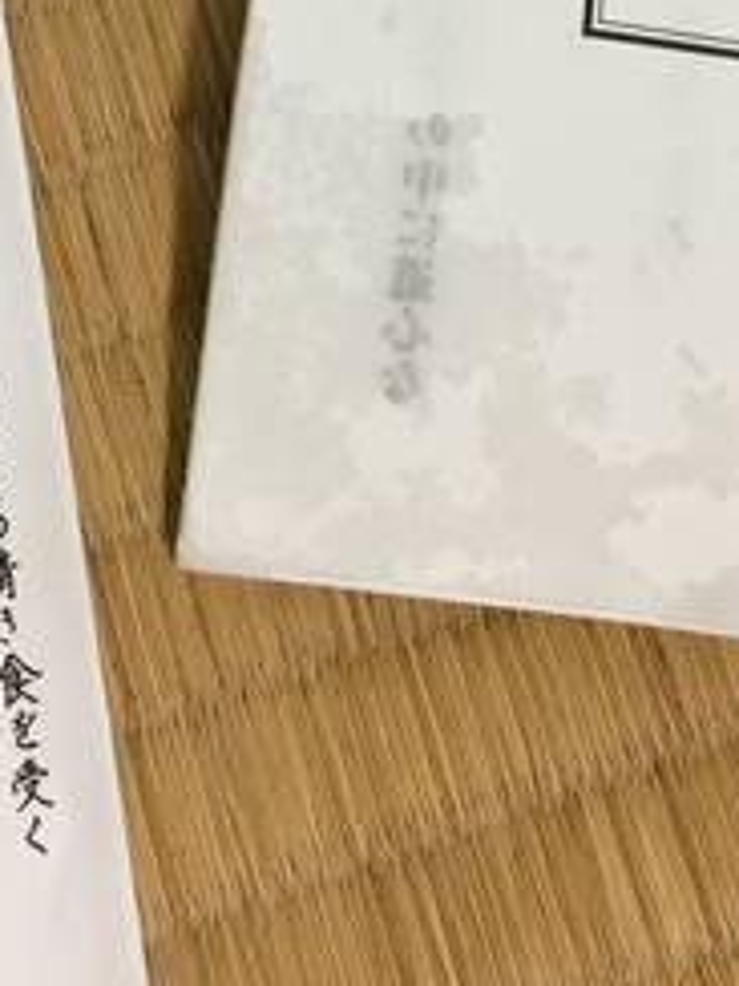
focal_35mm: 76
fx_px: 2163
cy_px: 48
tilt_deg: -72.5
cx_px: 339
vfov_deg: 24.7
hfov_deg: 19.4
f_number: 2.2
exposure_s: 1/30
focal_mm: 4.15
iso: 125
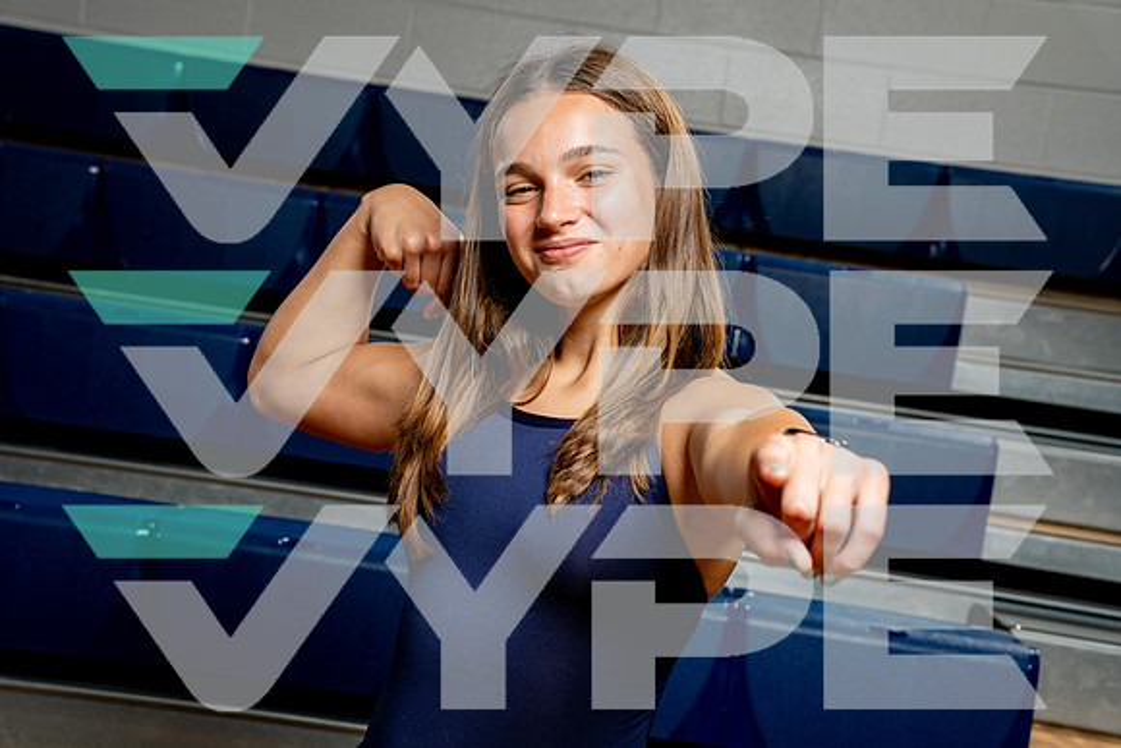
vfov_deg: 19.5
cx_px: 560
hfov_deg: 28.8
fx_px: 2180
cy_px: 374
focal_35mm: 70
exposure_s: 1/250
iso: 320
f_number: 8
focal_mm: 70
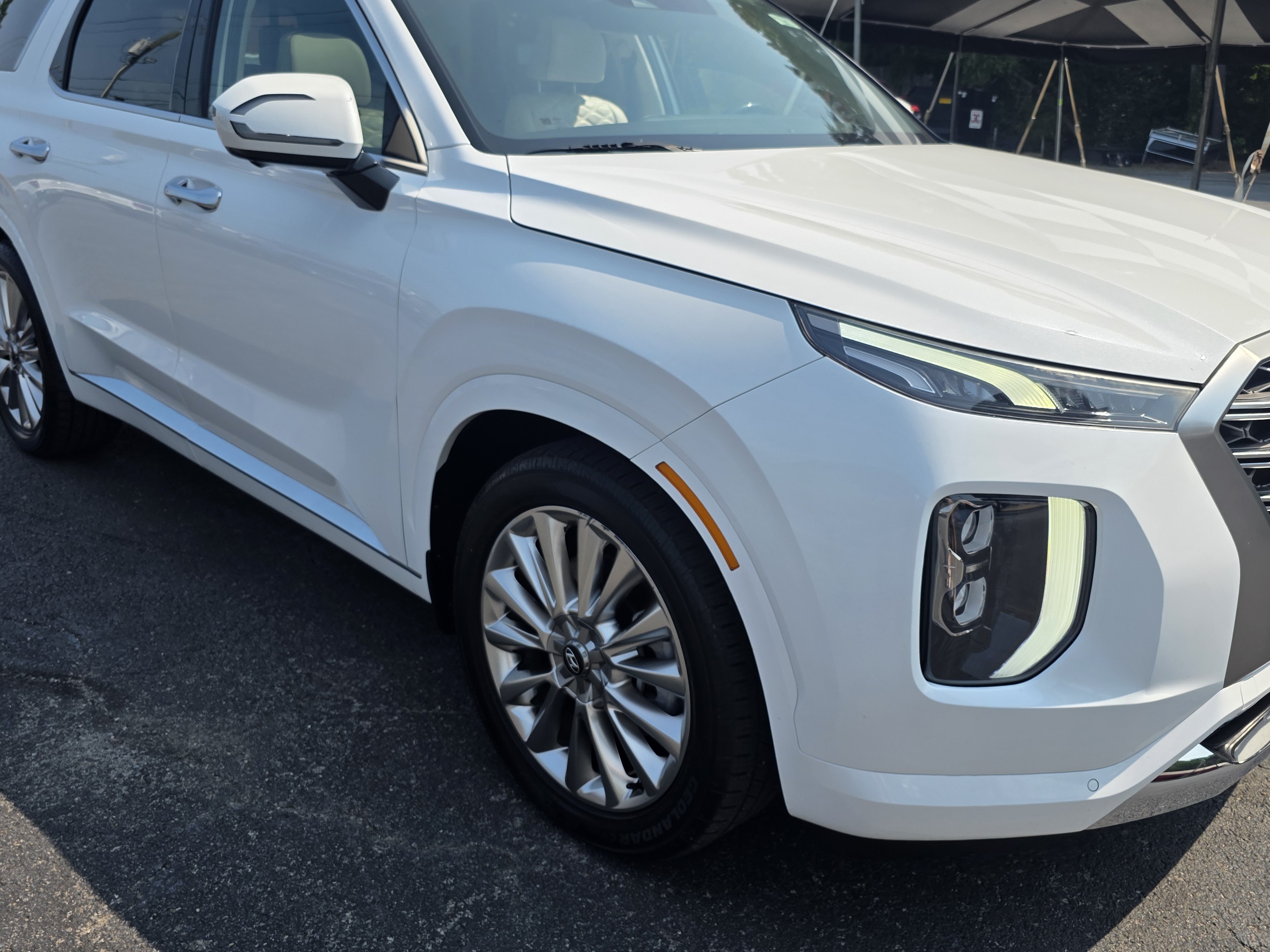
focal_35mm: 30
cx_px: 687
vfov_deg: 46.8
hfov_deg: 59.9
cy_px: 440
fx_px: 1101
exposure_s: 1/5608
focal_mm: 6.3
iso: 80
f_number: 1.7
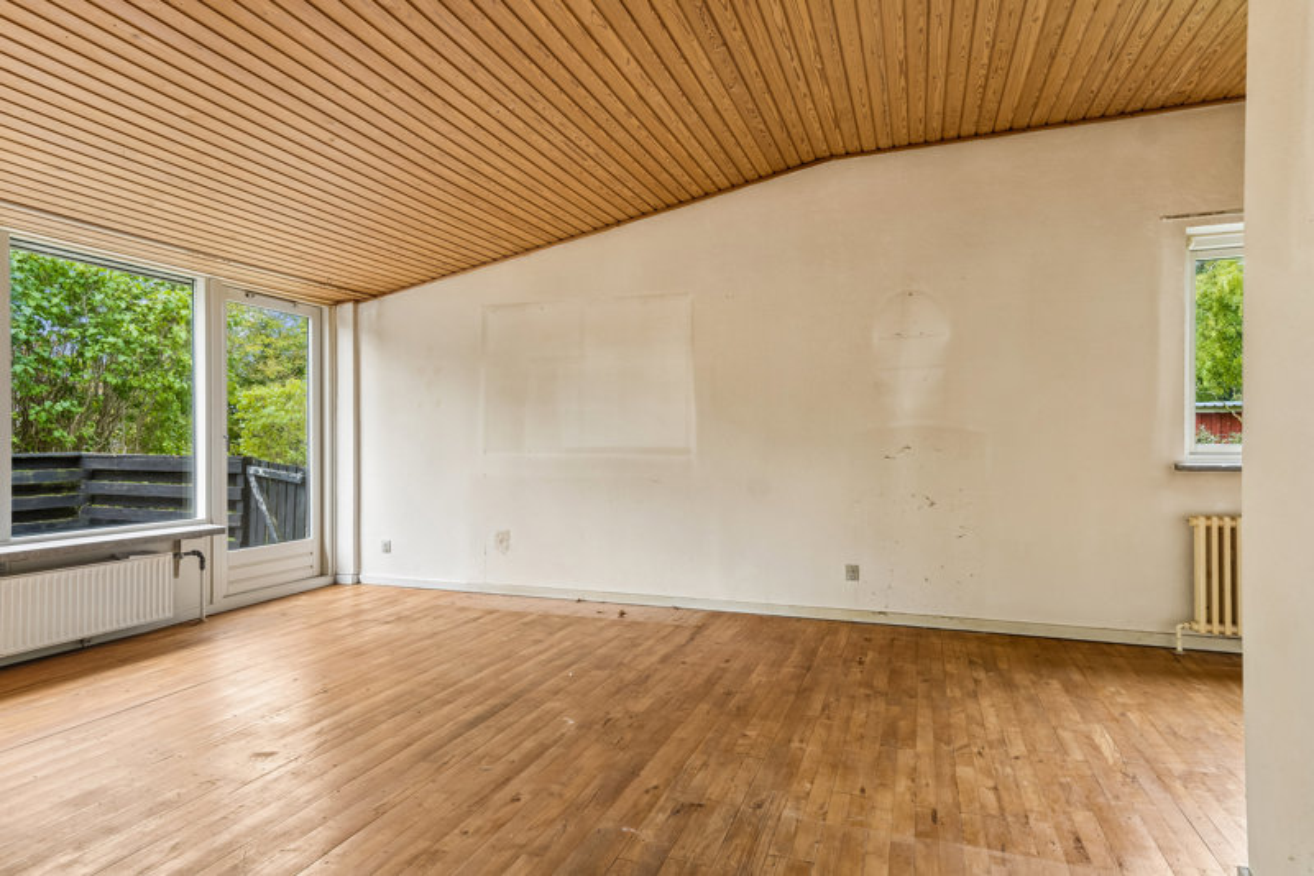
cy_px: 438
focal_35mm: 21
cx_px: 657
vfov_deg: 59.5
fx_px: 766
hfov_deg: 81.2
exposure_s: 1/8
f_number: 8
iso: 200
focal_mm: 14
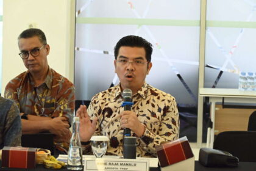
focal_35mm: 175
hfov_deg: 11.7
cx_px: 128
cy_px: 86
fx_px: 1244
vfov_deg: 7.8
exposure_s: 1/80
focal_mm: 175
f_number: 13
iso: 9000
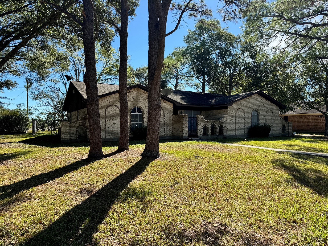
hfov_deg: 71.6
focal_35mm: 24
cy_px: 123
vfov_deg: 56.8
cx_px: 164
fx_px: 227
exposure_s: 1/2041
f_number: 1.78
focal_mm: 6.76
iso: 80
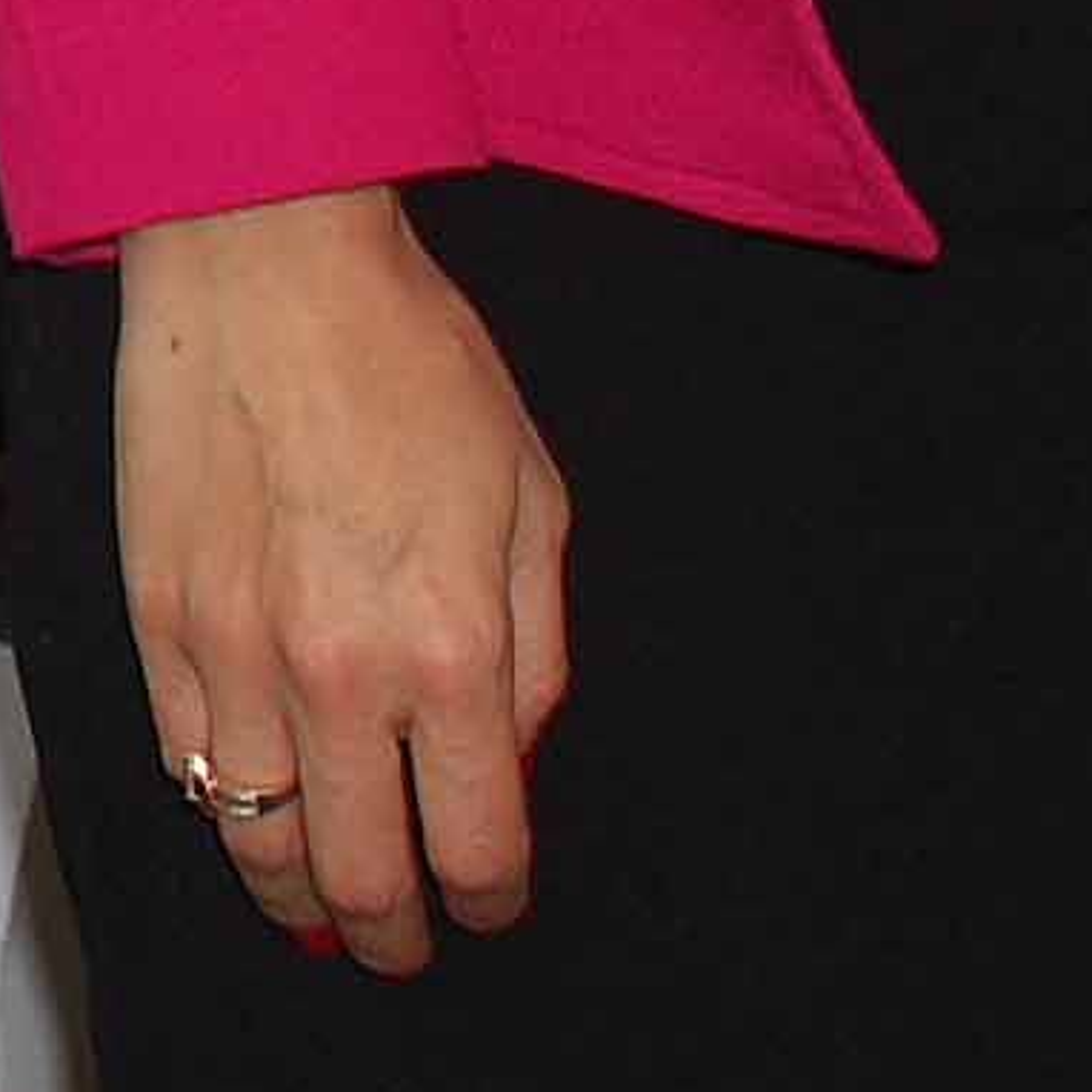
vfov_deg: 6.8
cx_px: -1795
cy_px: -1735
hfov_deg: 6.8
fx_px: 8601
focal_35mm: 241
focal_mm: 24
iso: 400
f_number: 4
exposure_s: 1/60
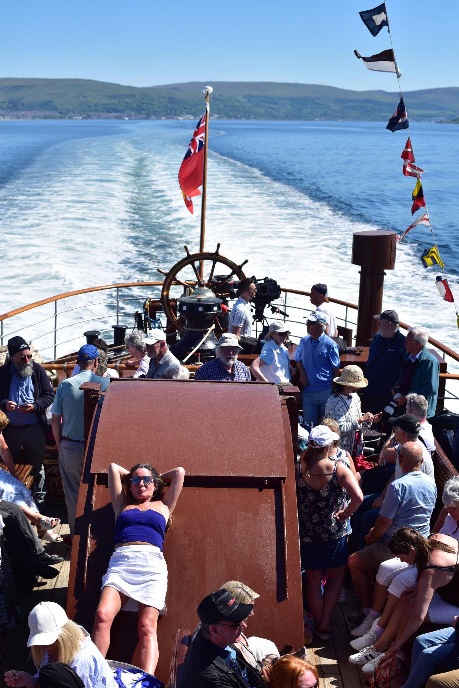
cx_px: 230
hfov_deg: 24.6
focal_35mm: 55
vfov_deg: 36.2
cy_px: 344
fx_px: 1051
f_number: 5.6
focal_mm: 55
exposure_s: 1/500
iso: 100
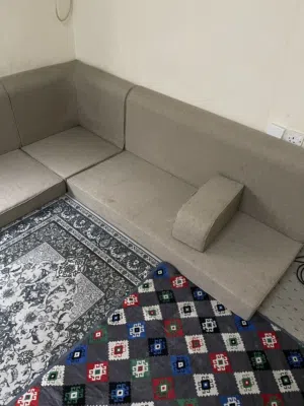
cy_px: 203
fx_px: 293
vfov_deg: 69.4
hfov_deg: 54.9
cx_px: 152
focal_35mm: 25
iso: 500
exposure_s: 1/25
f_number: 1.6
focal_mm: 5.1
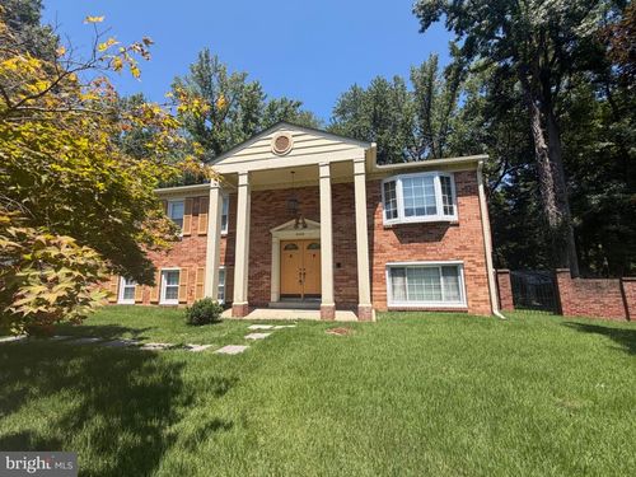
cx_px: 318
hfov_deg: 102.1
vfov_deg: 85.7
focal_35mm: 14
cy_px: 238
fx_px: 257
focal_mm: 2.22
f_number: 2.2
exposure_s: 1/770
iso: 32
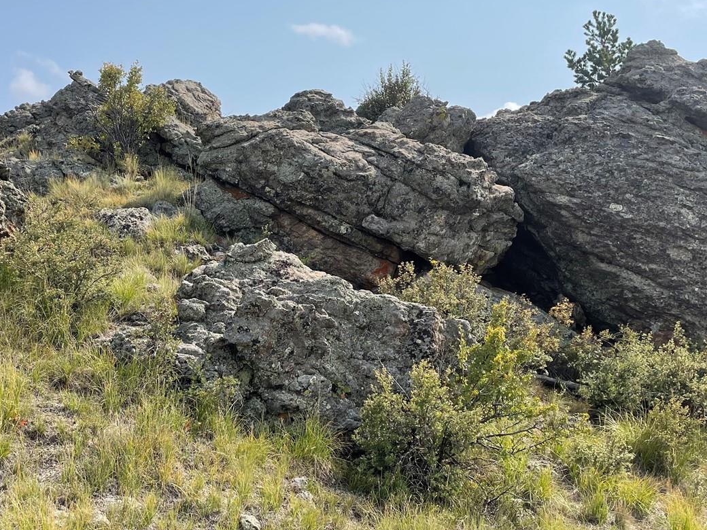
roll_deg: +0.9
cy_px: 296
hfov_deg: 46.2
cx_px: 250
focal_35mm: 40
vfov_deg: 35.9
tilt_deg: +1.1
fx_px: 817
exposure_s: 1/4000
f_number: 1.6
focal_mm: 4.2
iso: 32
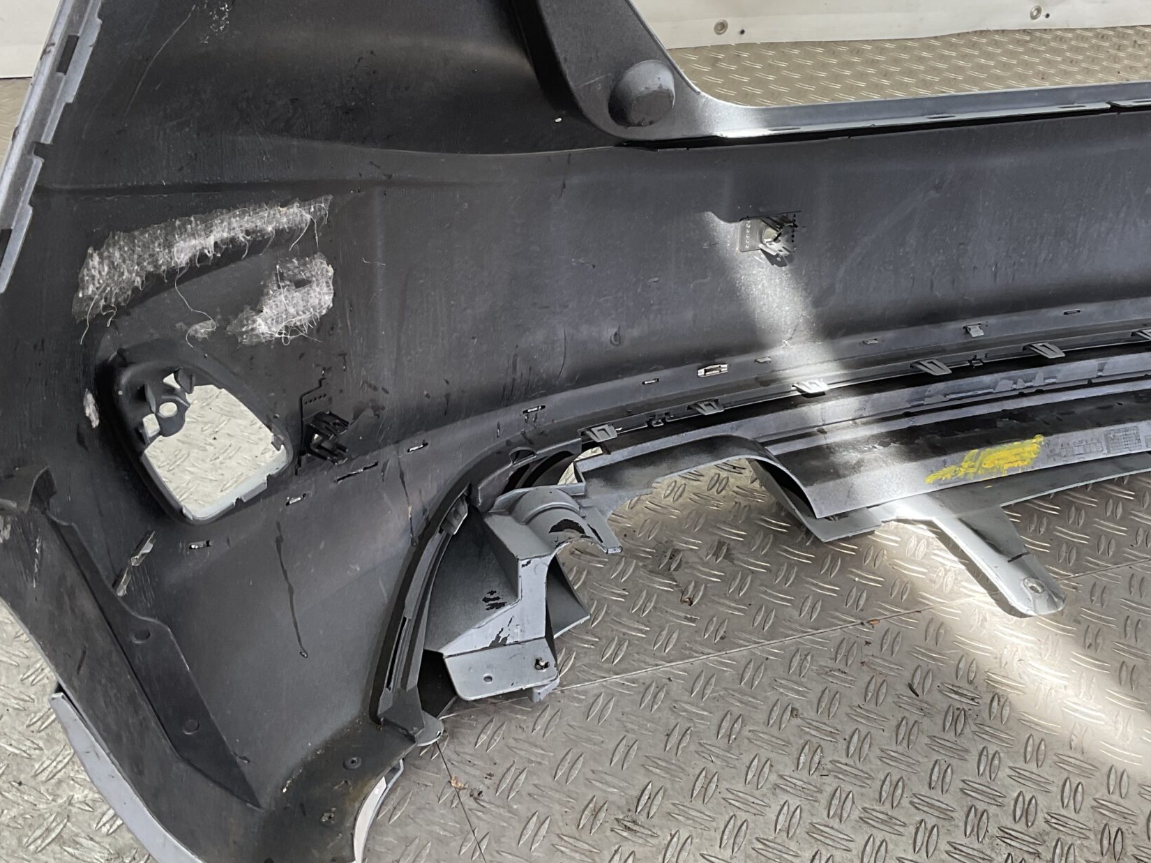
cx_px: 632
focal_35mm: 45
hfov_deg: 42.0
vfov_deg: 32.1
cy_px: 357
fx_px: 1496
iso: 25
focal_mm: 3
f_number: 1.8
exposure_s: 1/120
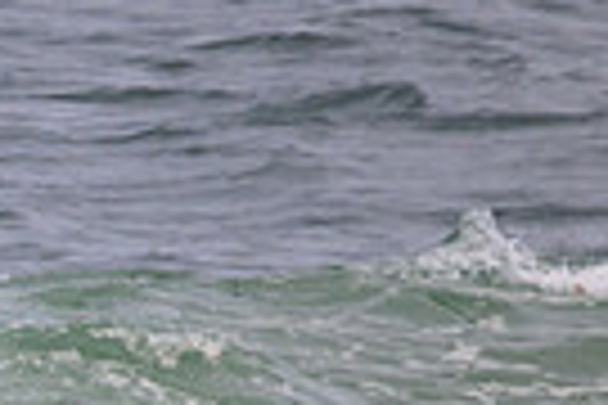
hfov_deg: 0.6
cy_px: 745
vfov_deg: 0.4
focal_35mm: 3436
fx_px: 58026
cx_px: -527
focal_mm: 800
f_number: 11
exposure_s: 1/2000
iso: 1100
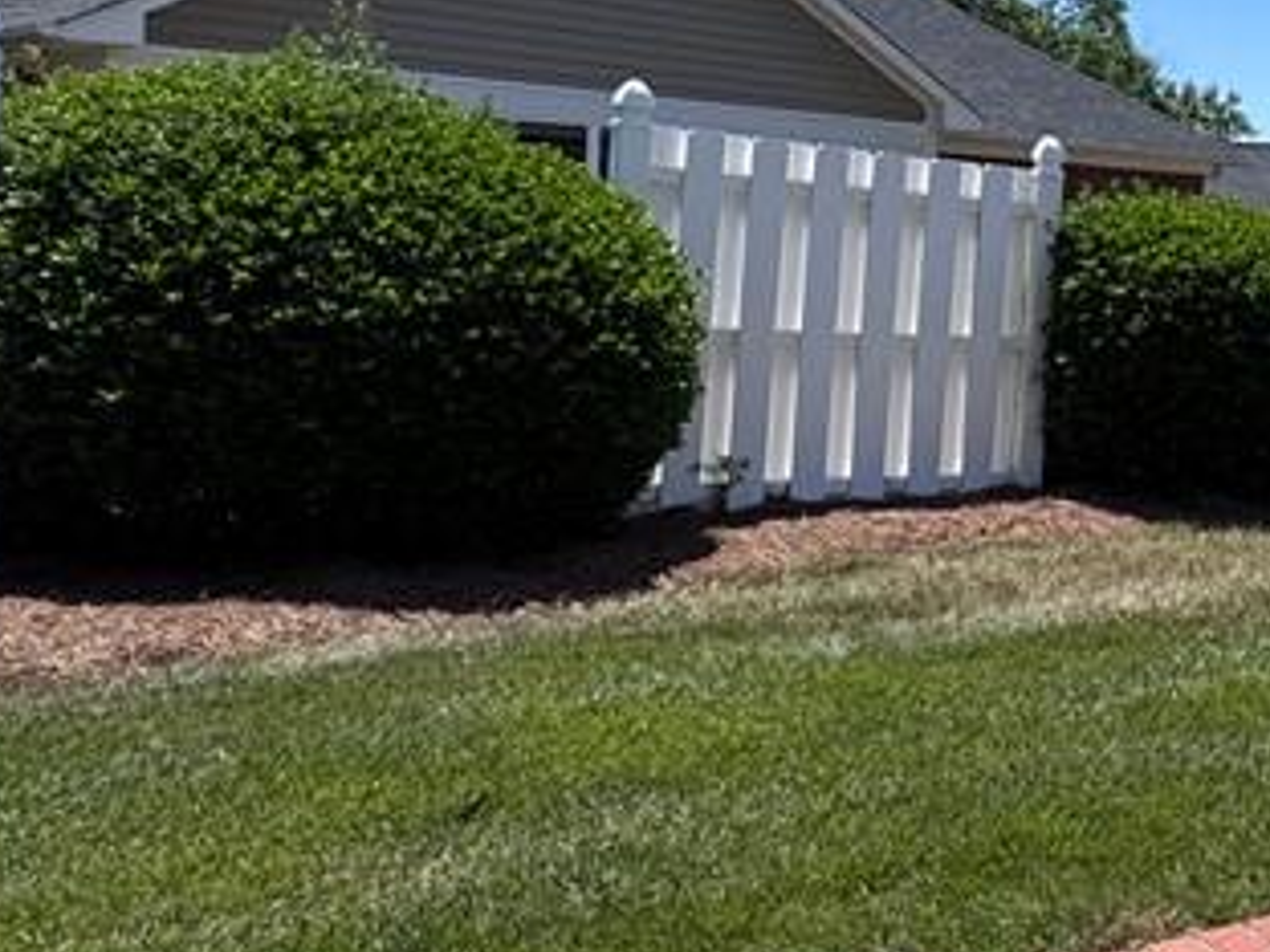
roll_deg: -2.7
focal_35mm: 46
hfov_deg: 29.0
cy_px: 293
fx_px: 1688
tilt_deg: -0.8
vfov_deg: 31.2
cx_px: 1828
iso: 40
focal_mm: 2.22
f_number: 2.2
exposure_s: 1/1299
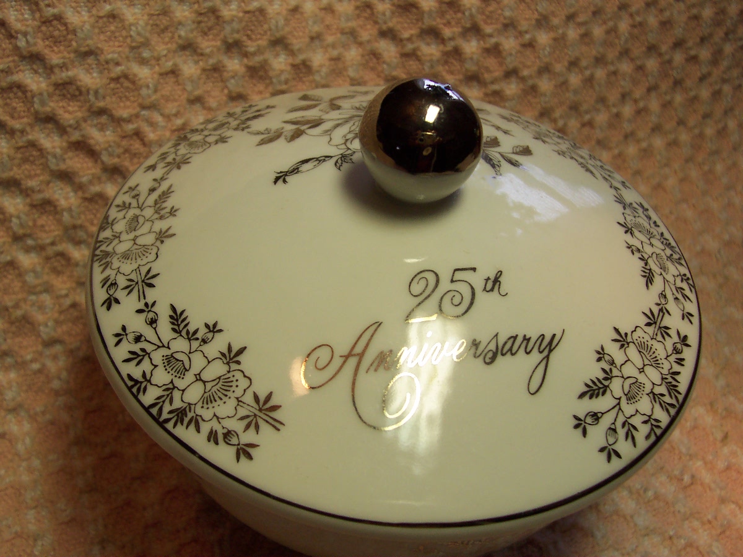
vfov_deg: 38.7
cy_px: 278
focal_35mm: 37
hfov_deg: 50.1
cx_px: 372
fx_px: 794
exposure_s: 1/90
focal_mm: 5.6
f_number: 2.8
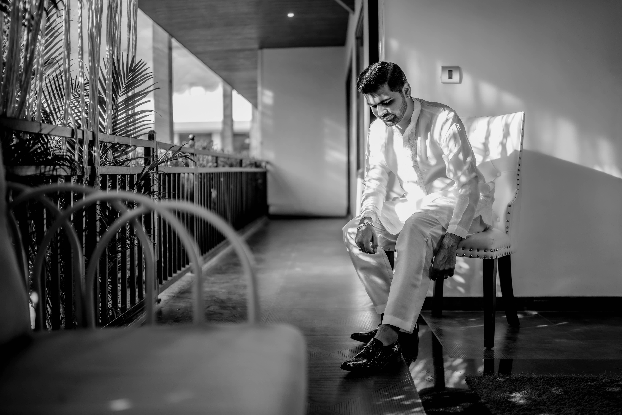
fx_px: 622
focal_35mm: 36
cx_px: 316
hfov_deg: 53.1
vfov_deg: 36.9
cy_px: 210
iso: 50
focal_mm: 35
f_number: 1.4
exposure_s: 1/320
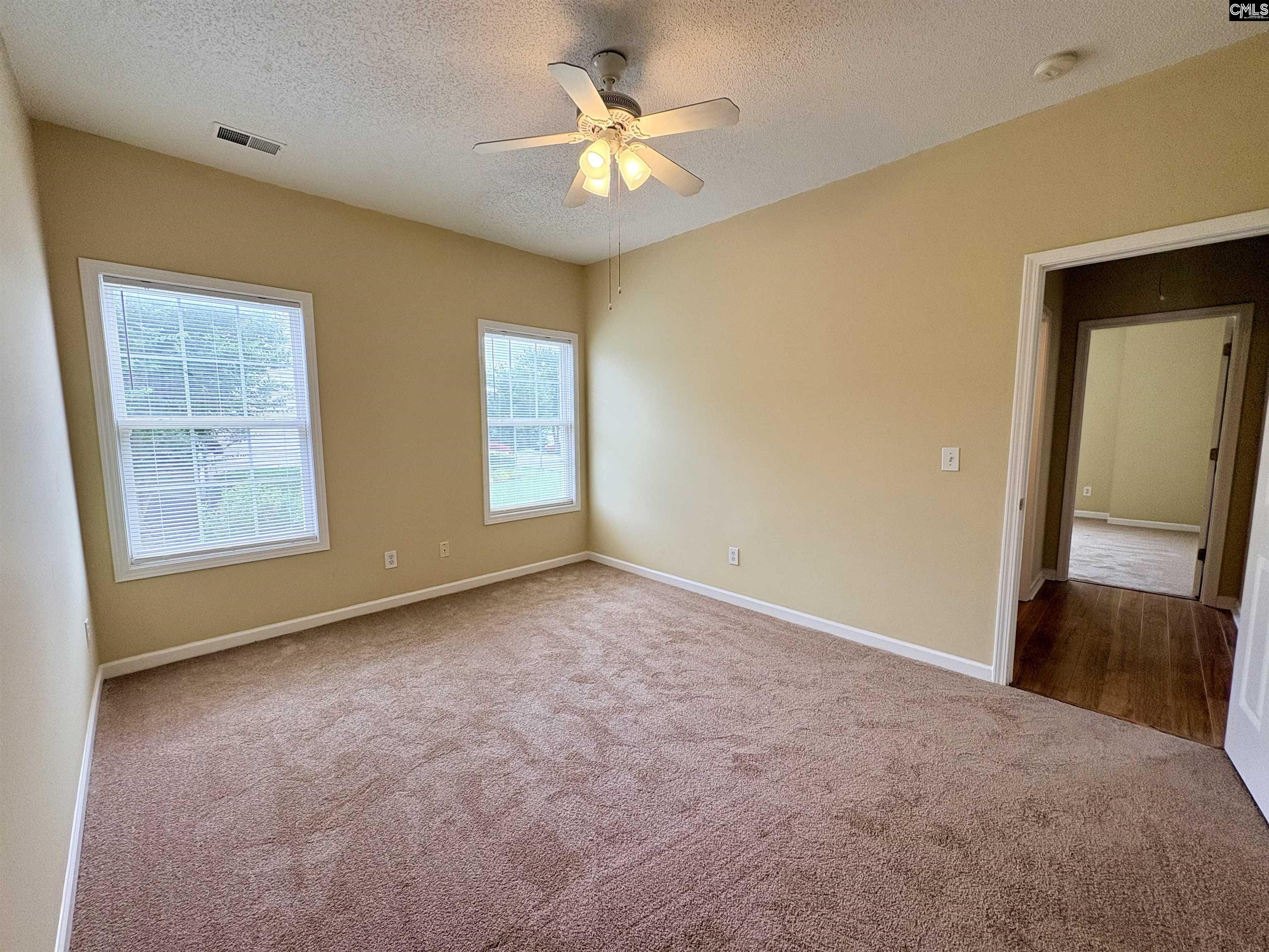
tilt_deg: -4.3
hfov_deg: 102.1
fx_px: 513
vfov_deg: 85.7
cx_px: 634
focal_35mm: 14
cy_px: 476
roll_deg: +0.7
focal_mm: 2.22
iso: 64
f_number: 2.2
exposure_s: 1/131
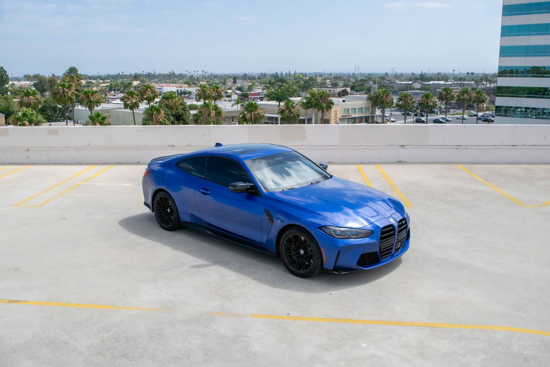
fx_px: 504
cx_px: 275
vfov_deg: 40.0
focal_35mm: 33
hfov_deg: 57.2
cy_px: 184
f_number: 7.1
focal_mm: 22
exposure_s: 1/1600
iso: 400
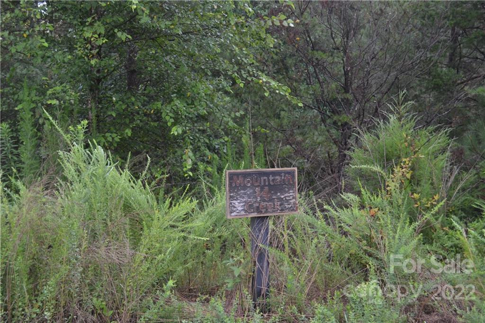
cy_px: 162
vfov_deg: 34.2
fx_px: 525
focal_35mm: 39
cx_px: 242
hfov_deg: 49.6
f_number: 4.5
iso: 400
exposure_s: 1/80
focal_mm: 26
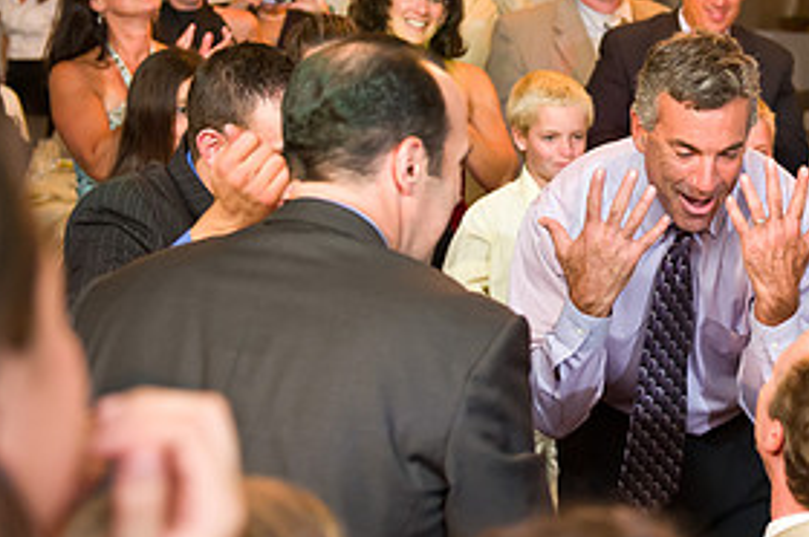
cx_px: 682
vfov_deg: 15.6
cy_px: 156
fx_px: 1953
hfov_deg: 23.0
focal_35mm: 87
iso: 1600
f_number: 3.2
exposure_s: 1/125
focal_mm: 42
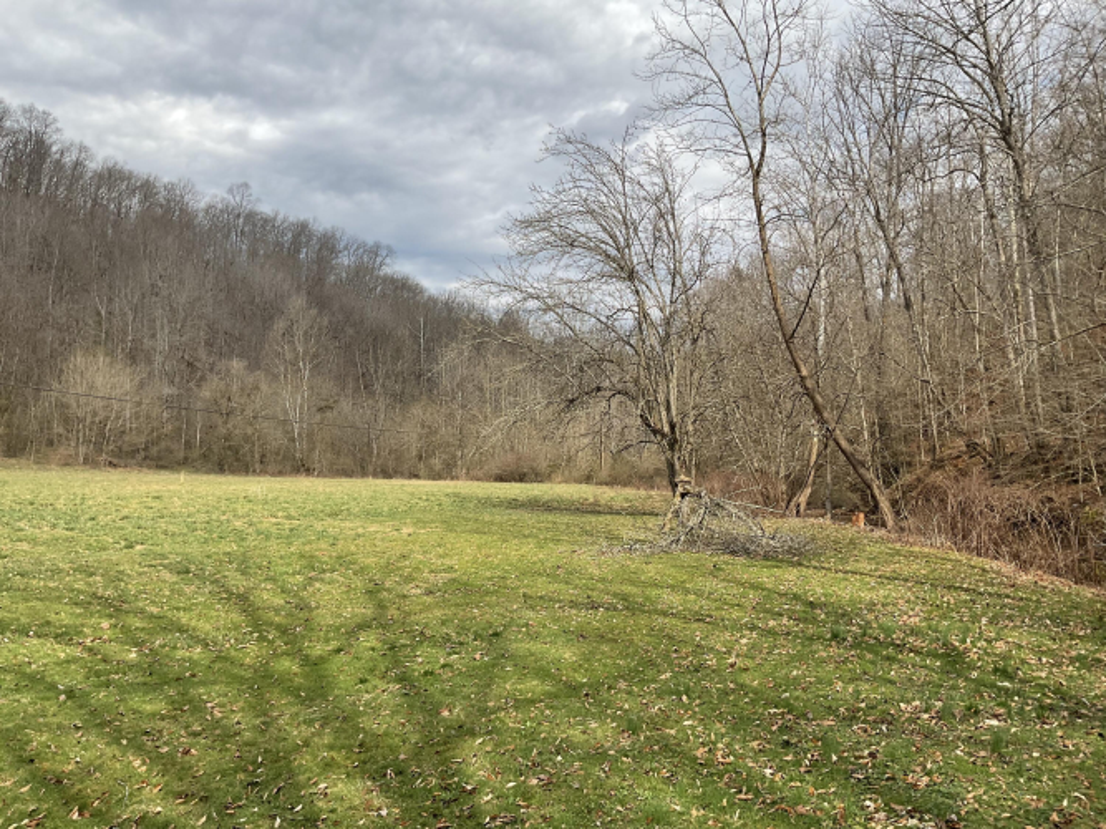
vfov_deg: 48.2
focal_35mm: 29
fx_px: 926
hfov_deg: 61.7
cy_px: 414
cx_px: 553
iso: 16
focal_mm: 3
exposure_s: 1/1730
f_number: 1.8
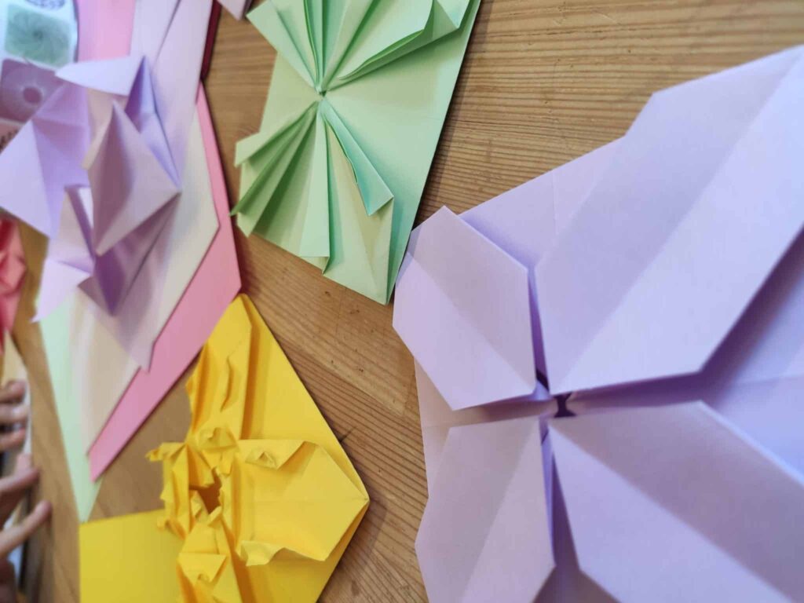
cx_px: 402
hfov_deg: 67.3
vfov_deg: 53.1
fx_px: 604
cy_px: 302
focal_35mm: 26
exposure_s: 1/50
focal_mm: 4.77
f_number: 1.75
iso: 238
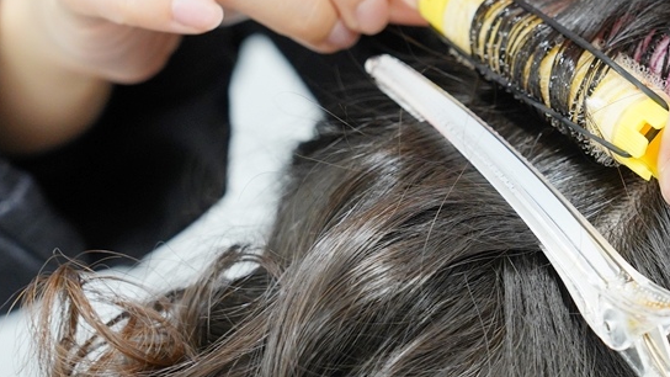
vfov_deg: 6.6
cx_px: 504
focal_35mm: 183
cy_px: 102
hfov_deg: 11.7
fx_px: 3251
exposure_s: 1/100
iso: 1600
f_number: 5.6
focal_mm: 95
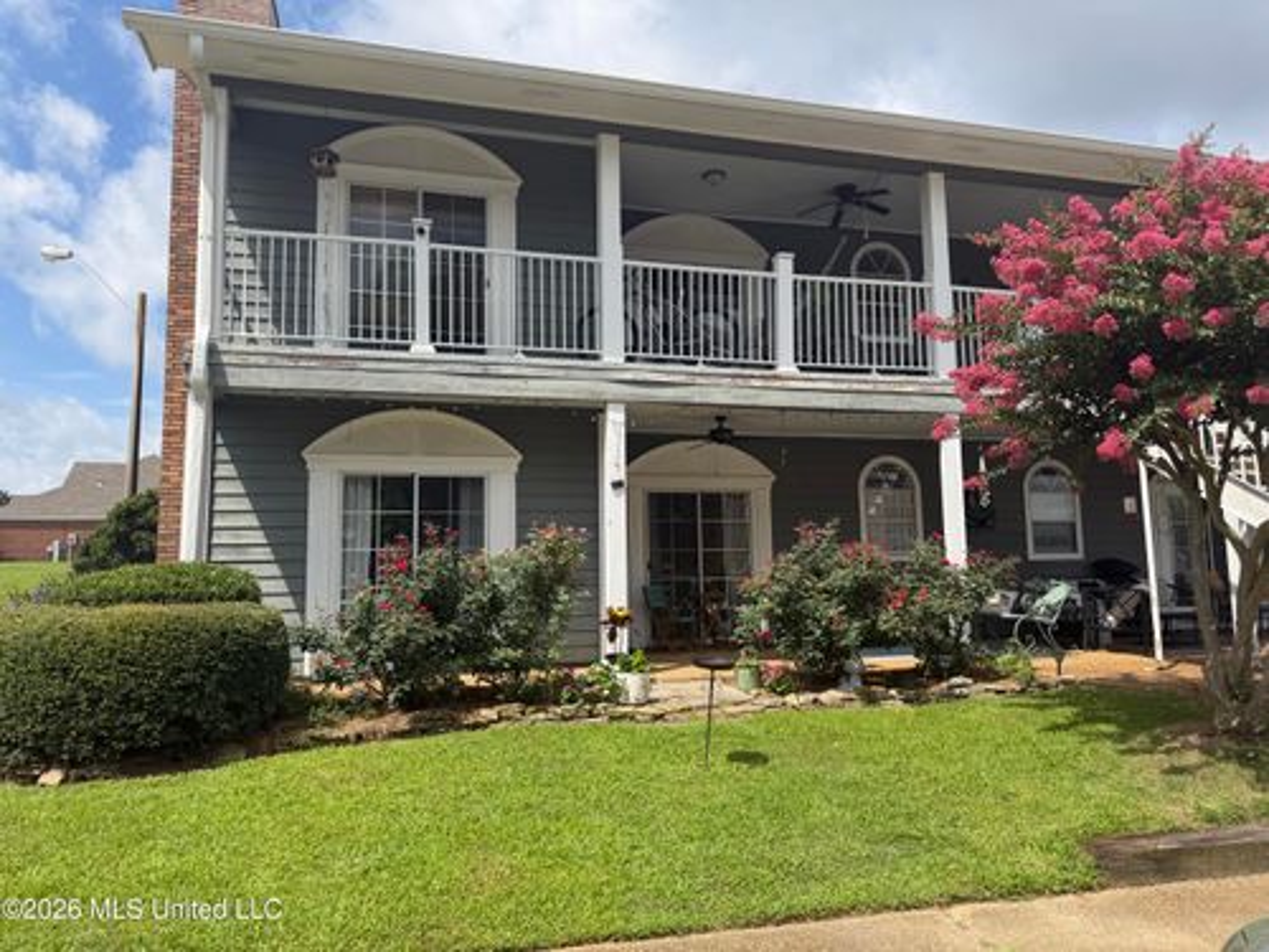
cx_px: 634
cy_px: 476
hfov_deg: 71.6
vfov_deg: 56.8
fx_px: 880
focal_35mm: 24
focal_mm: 6.76
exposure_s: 1/3953
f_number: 1.78
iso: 80
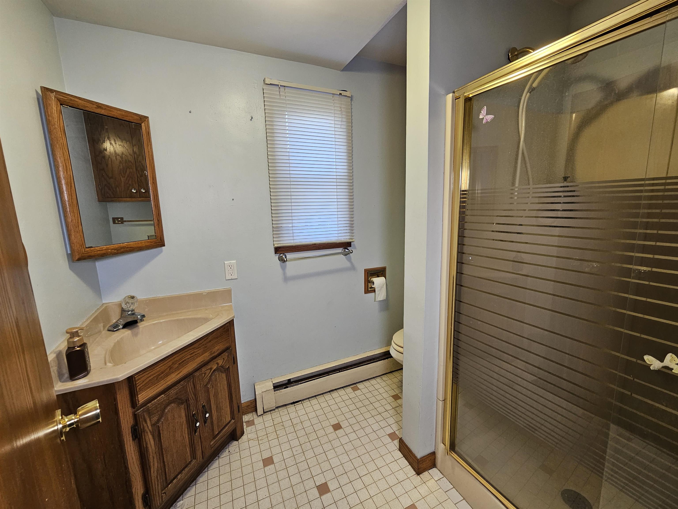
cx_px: 339
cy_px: 254
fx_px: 255
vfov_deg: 89.9
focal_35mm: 13
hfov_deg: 106.2
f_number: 2.2
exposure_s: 1/60
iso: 160
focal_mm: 2.2
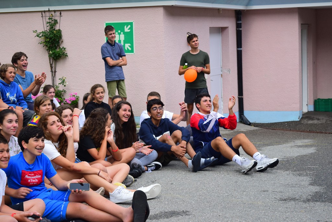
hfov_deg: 24.6
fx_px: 761
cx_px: 166
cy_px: 111
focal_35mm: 82
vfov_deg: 16.6
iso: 900
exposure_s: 1/1000
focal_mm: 55
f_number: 5.6
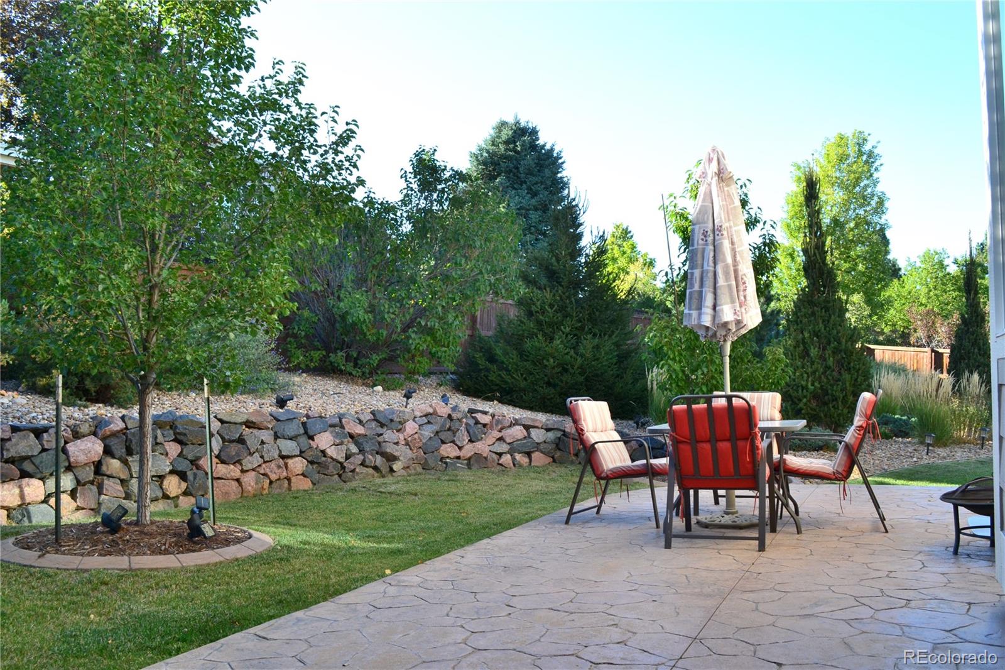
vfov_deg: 40.0
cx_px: 502
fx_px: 921
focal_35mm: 33
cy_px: 335
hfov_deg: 57.2
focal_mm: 22
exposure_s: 1/160
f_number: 9
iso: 400
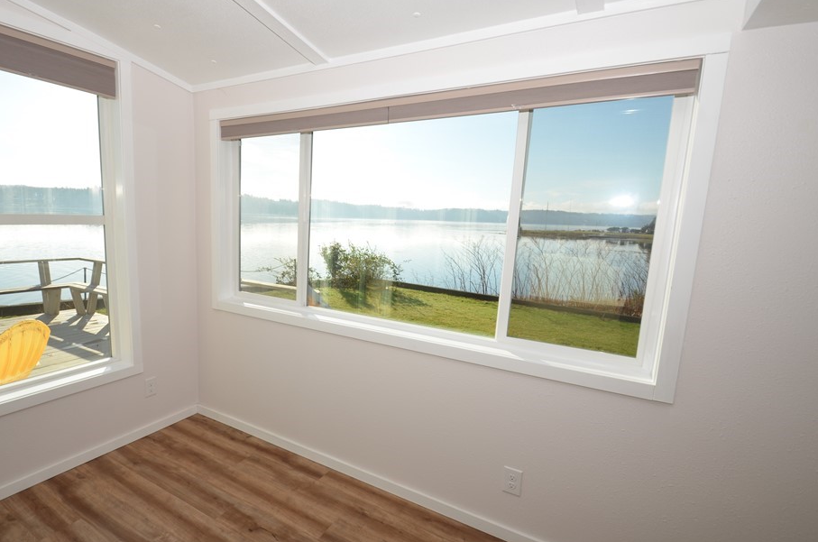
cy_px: 271
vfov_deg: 67.2
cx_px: 346
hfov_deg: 89.4
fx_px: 408
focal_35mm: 18
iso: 100
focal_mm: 10
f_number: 9
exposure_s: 1/200
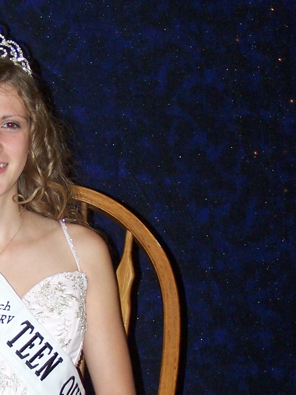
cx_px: -8
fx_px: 1482
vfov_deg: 15.1
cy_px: 268
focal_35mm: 130
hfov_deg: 11.3
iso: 140
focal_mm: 9.8
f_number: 3.1
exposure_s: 1/60
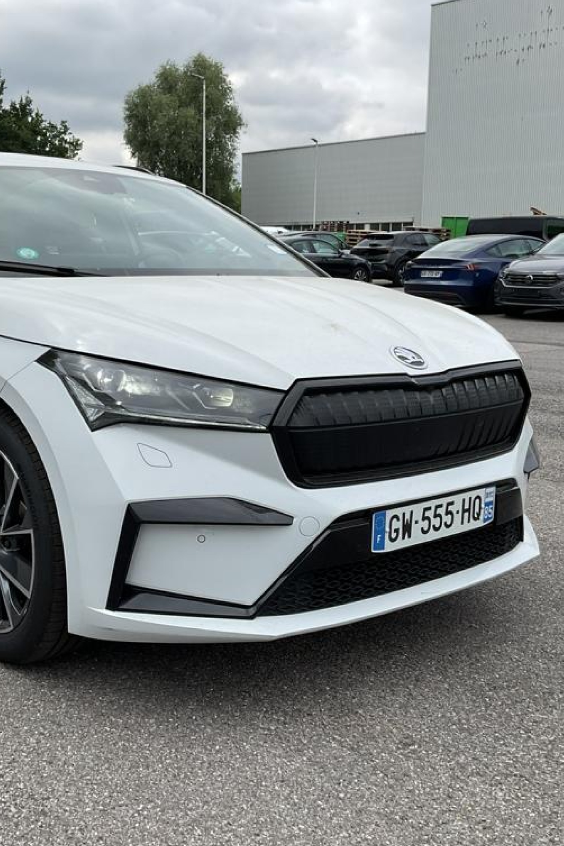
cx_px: 187
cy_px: 426
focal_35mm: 41
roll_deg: -0.6
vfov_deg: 47.4
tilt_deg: -8.9
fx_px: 964
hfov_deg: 32.4
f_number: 1.8
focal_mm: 3
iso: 16
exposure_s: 1/1451
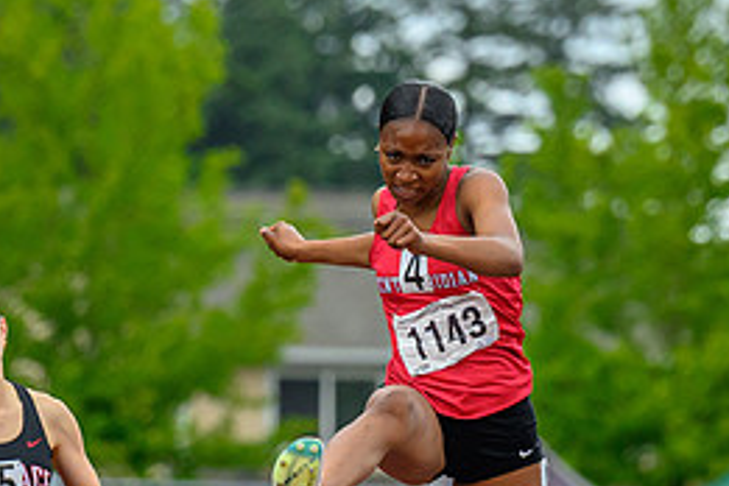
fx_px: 15389
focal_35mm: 760
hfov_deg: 2.7
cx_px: 386
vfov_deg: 1.8
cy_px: 523
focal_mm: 200
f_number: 4.5
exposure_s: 1/1600
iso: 800
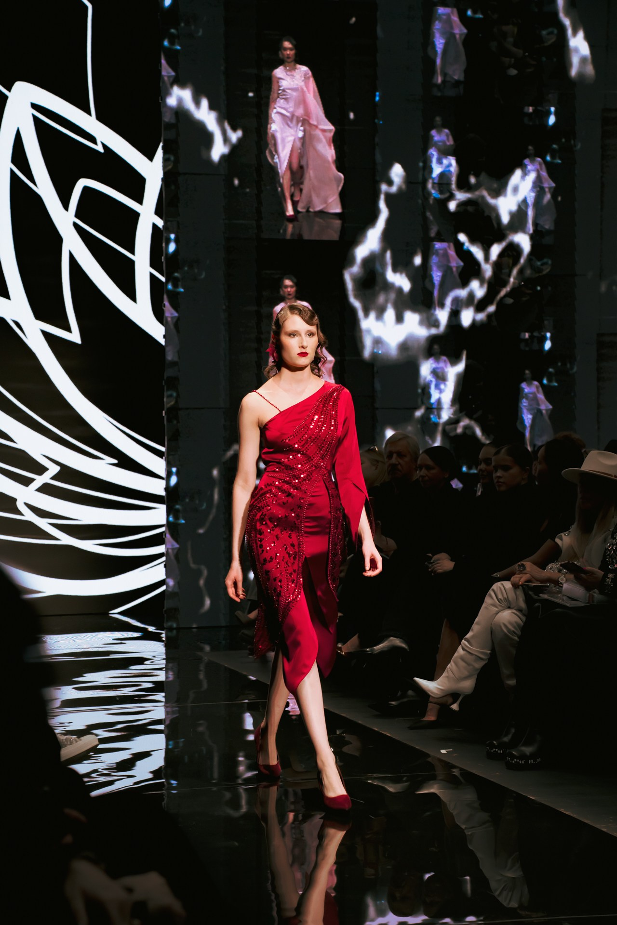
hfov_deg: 18.2
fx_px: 1928
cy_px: 462
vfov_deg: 27.0
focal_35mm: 75
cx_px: 308
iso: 2000
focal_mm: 75
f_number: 5
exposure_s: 1/125
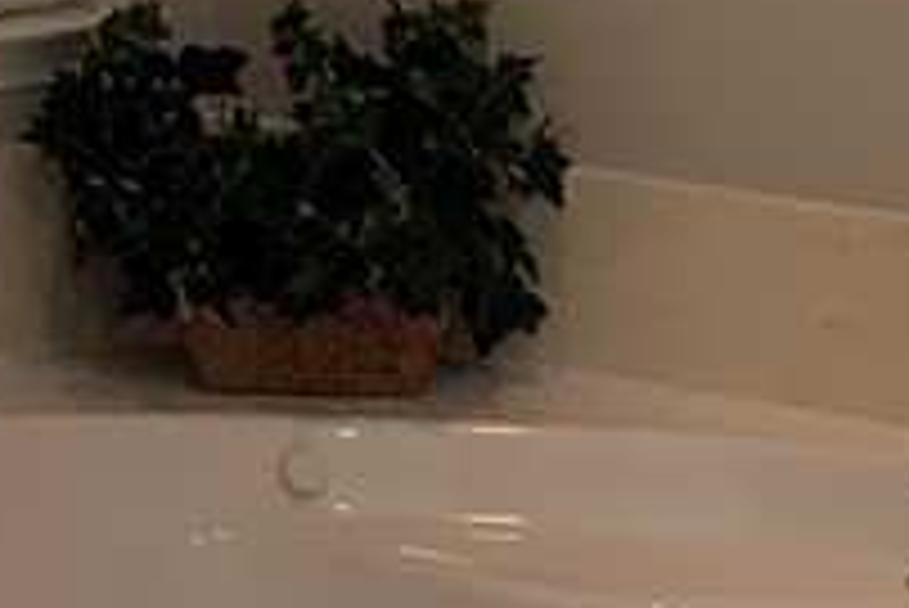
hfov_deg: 12.3
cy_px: -716
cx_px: -716
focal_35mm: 153
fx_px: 3866
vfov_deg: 8.4
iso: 40
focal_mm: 3
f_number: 1.8
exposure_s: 1/60
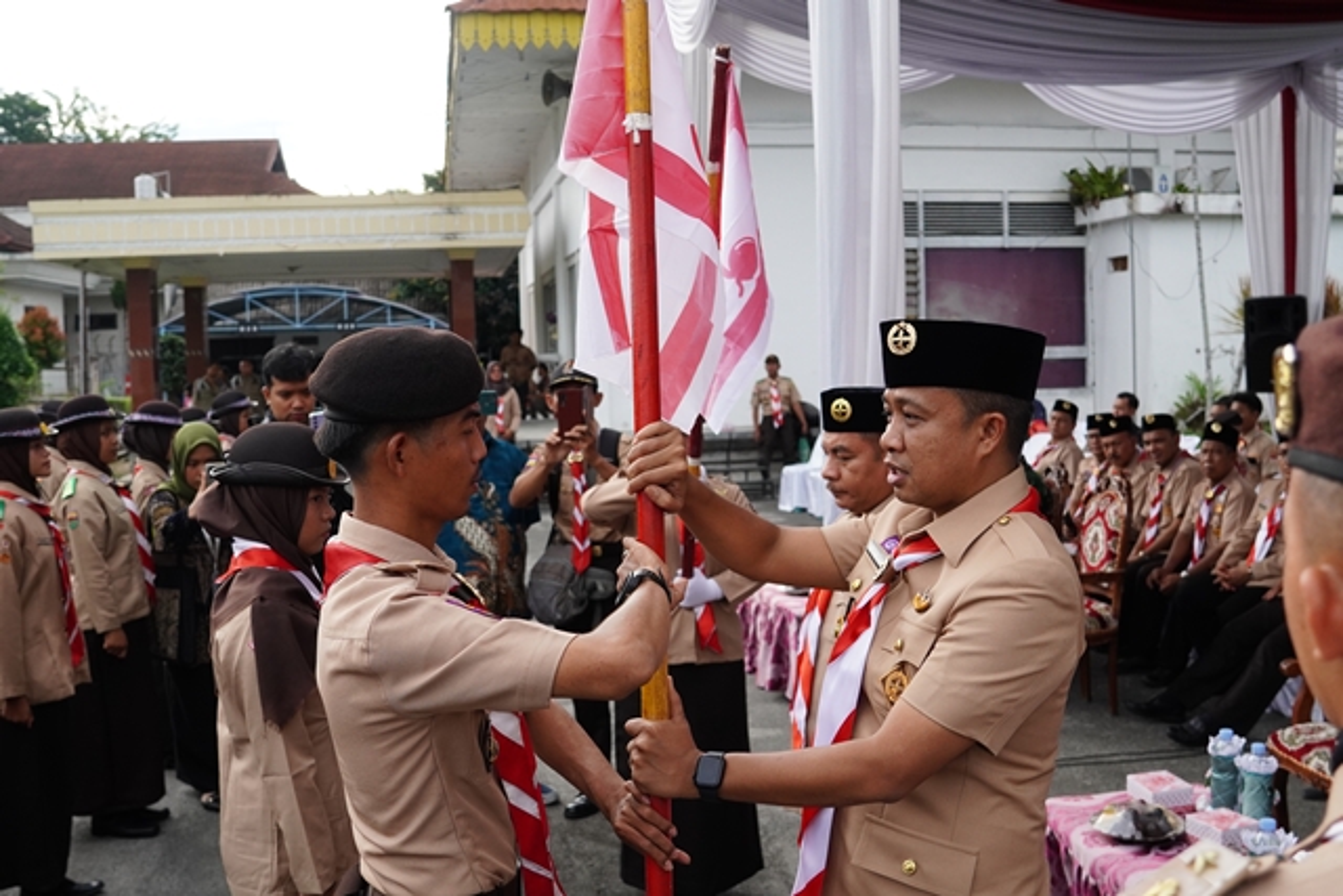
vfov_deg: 36.9
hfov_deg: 53.1
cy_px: 448
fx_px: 1343
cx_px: 672
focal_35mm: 36
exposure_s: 1/1600
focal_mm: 24
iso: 640
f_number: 4
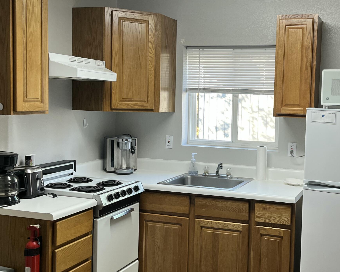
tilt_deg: -4.0
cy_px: 127
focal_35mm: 44
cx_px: 247
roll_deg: -1.2
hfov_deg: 41.0
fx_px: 443
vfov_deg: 34.1
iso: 125
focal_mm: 5.1
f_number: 1.6
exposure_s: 1/120
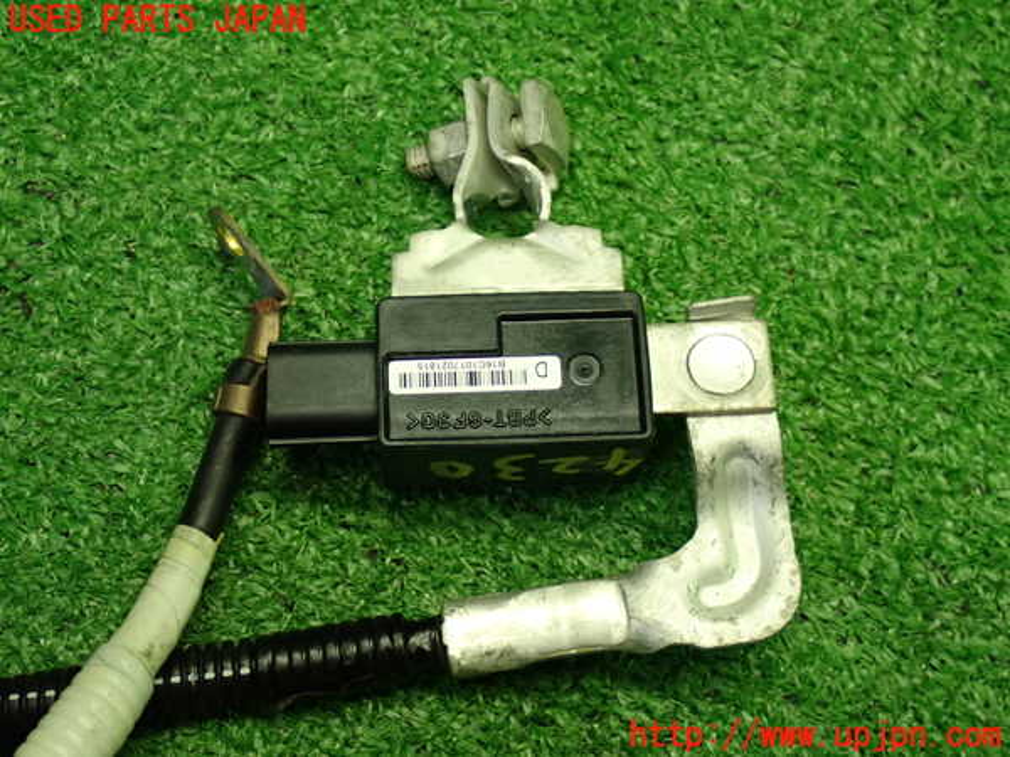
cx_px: 505
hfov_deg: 35.5
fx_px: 1576
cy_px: 378
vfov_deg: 27.0
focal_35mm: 54
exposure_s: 1/50
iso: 400
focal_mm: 9.65
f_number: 3.3
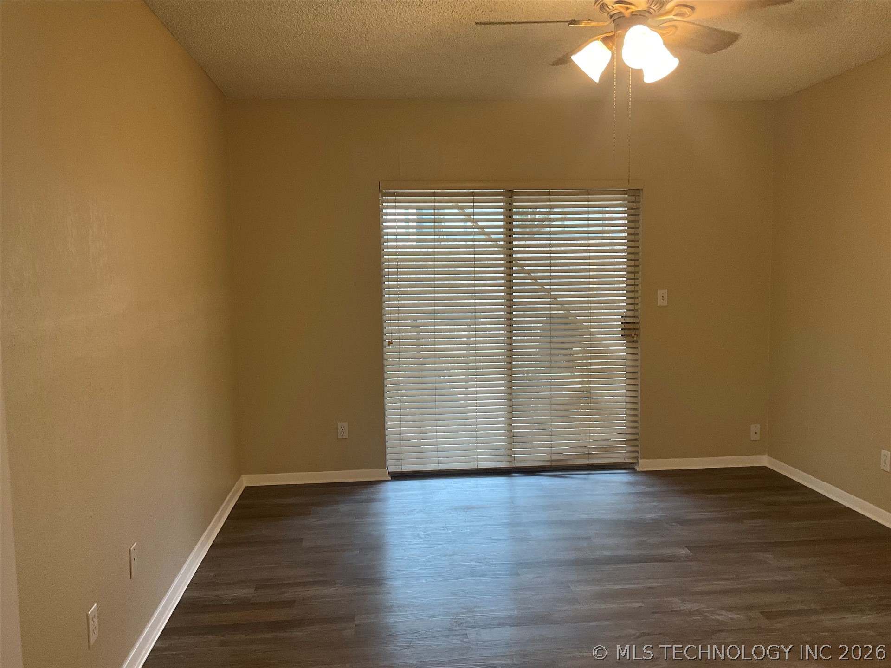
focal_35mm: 29
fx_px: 746
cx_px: 446
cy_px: 334
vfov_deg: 48.2
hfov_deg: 61.7
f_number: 1.8
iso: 80
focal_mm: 3
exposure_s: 1/60
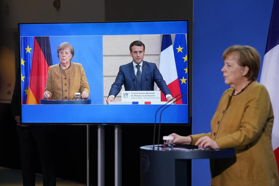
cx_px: 140
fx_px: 1232
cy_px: 93
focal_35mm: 159
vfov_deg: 8.6
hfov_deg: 12.9
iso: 3200
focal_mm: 159
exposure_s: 1/160
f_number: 6.3
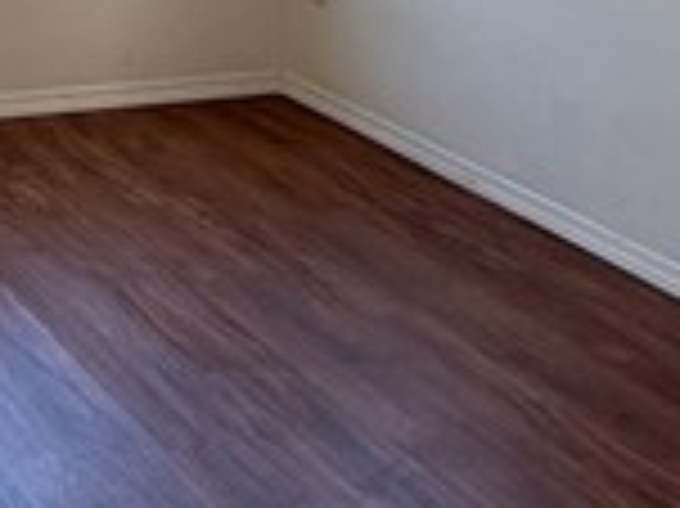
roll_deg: -1.2
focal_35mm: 95
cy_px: -346
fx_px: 1865
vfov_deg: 14.1
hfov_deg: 20.1
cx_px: 14
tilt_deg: -1.4
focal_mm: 2.22
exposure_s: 1/99
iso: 80
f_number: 2.2
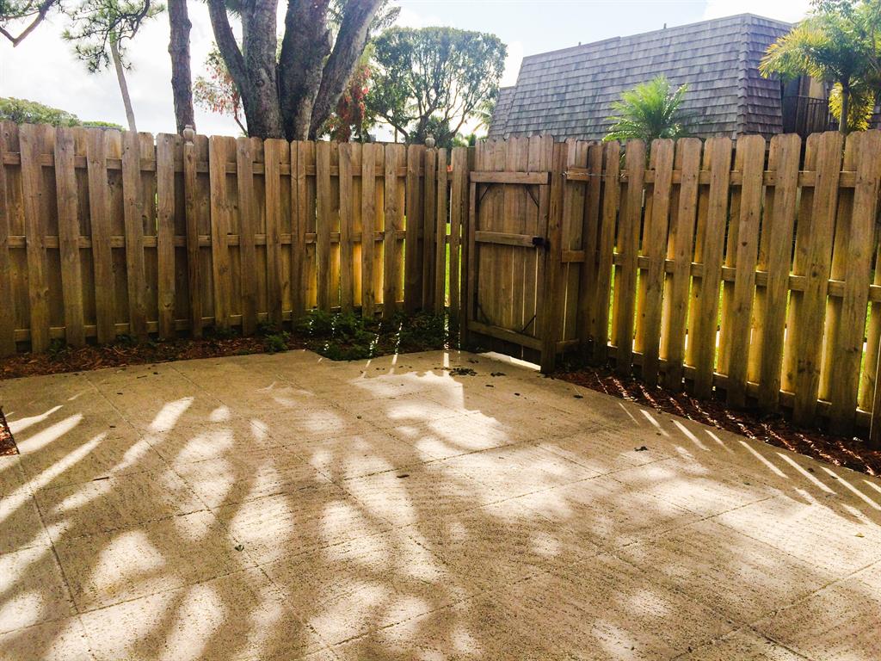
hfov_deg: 61.7
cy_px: 330
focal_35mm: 29
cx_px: 440
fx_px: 738
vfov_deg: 48.2
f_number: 2.2
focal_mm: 4.15
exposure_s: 1/2564
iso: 32
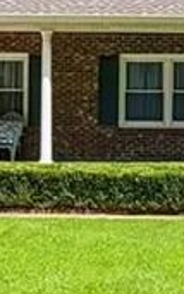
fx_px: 658
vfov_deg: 25.2
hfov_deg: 15.7
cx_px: 165
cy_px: 145
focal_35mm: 82
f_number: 8
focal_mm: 9
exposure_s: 1/320
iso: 250
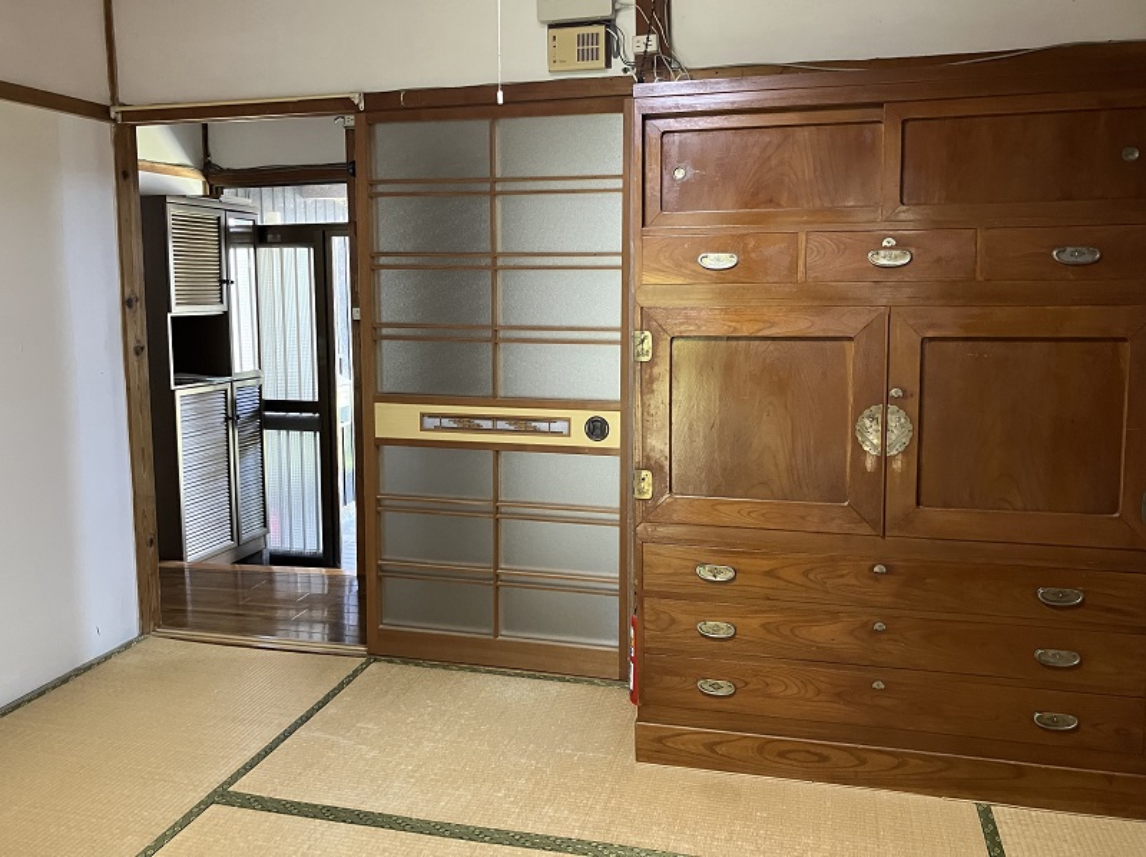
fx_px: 926
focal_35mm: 28
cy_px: 428
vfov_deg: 49.7
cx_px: 573
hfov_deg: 63.5
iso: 250
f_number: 1.8
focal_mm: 3.99
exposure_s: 1/60
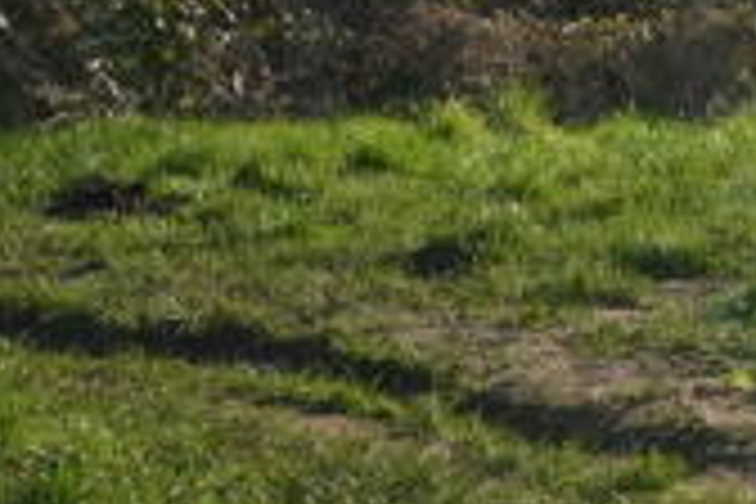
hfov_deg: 15.6
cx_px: 1244
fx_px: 2457
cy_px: -160
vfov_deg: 11.4
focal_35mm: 117
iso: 100
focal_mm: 20
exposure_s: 1/200
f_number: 9
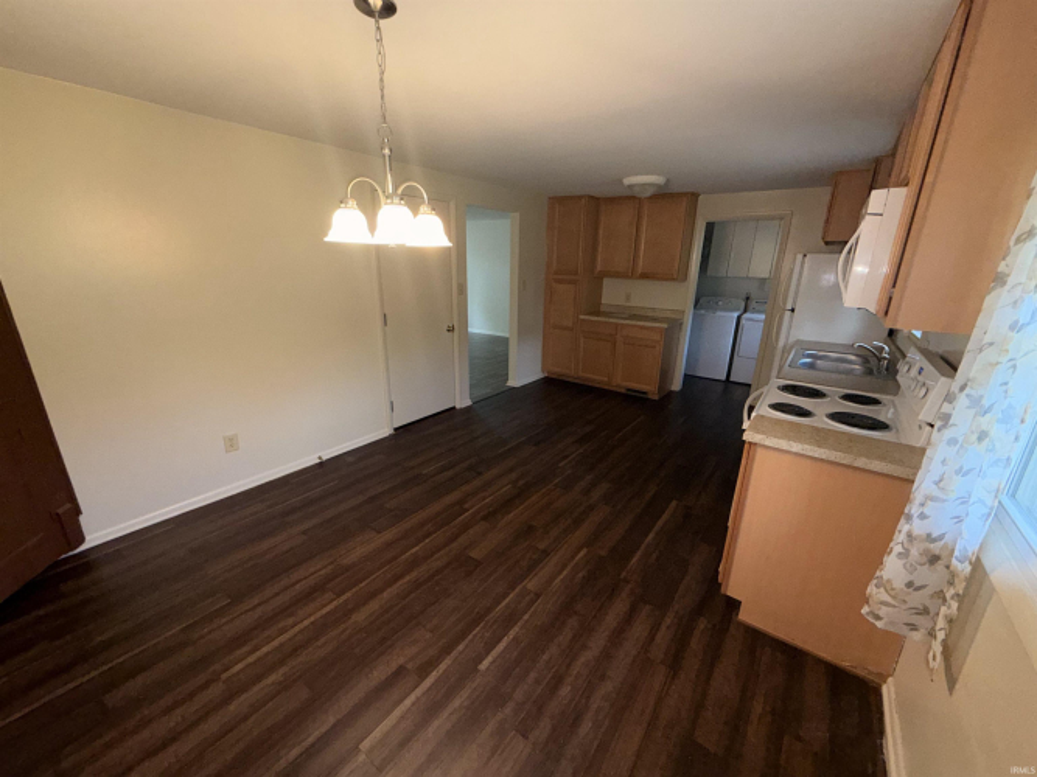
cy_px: 388
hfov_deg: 102.1
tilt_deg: -16.3
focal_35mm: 14
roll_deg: -0.3
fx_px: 419
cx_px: 518
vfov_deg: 85.7
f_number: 2.2
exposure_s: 1/60
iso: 100
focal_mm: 2.22
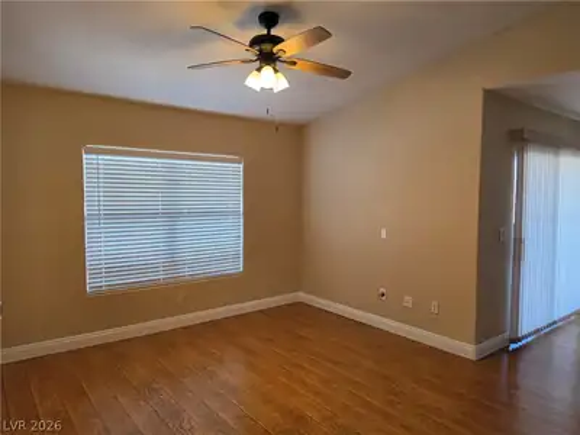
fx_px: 385
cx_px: 290
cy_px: 218
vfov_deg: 58.9
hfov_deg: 73.9
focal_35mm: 23
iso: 50
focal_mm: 6.5
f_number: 1.4
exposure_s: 1/120
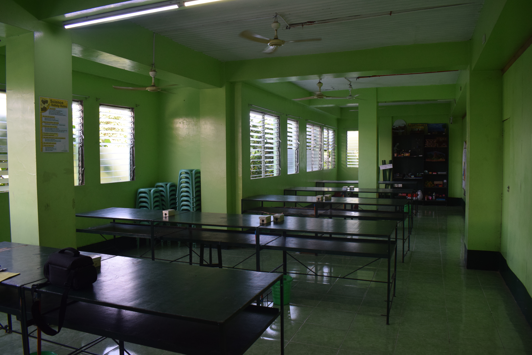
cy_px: 178
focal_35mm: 27
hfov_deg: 67.4
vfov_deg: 47.9
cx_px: 266
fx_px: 399
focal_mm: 18
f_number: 5.6
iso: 720
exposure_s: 1/125
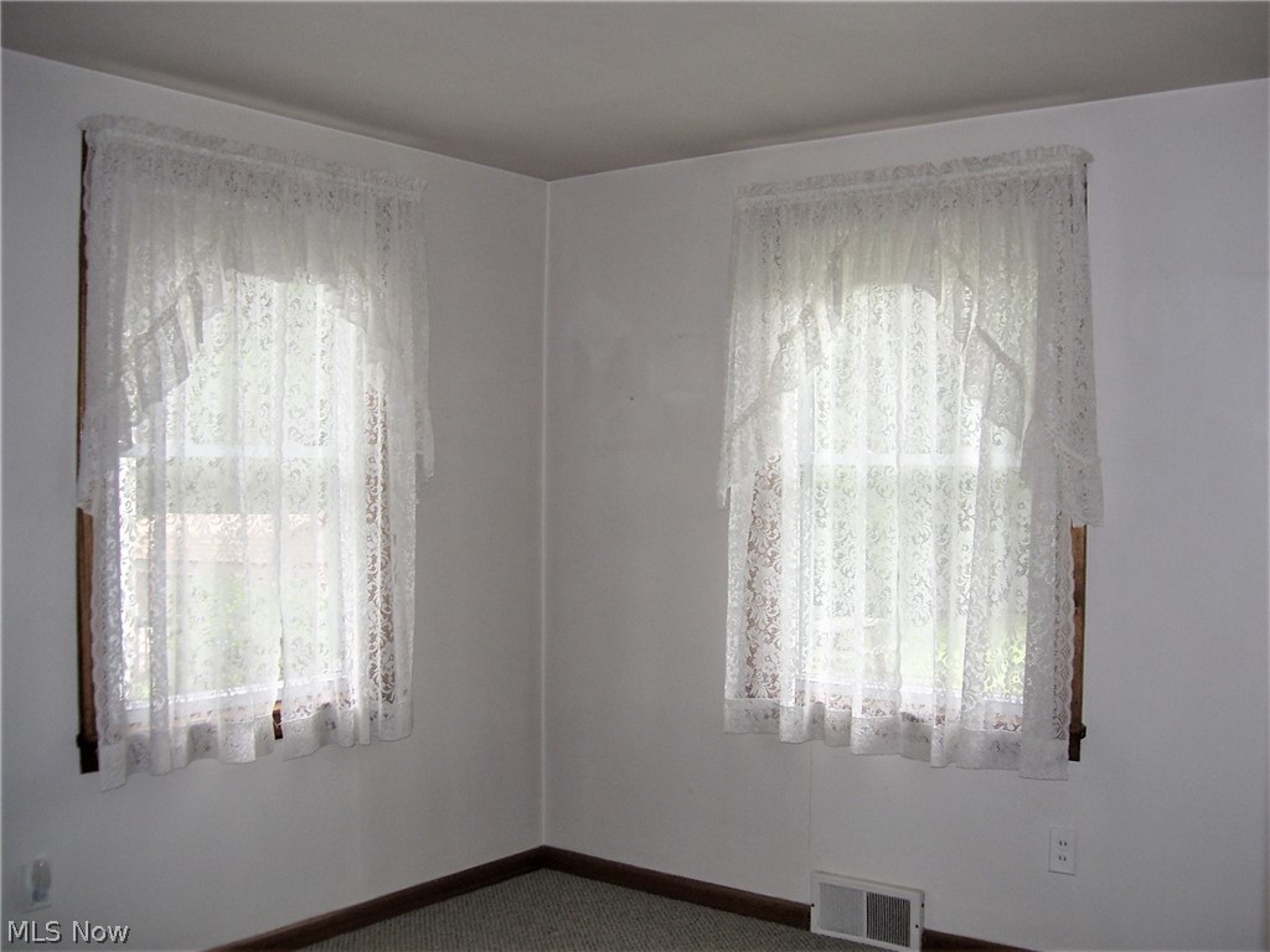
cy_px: 476
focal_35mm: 36
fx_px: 1321
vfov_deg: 39.7
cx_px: 635
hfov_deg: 51.4
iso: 80
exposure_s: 1/60
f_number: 2.7
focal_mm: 6
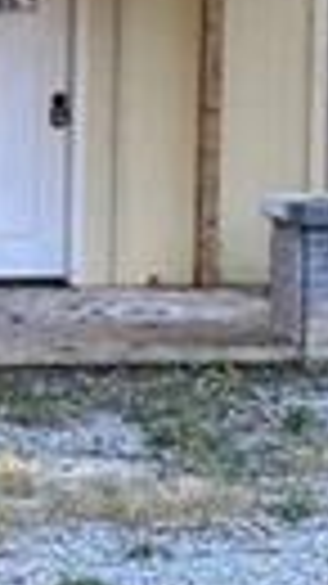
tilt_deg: -8.8
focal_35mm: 167
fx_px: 2585
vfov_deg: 12.9
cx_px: -562
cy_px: 360
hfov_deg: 6.7
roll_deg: +0.8
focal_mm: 5.7
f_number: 1.5
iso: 40
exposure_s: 1/197
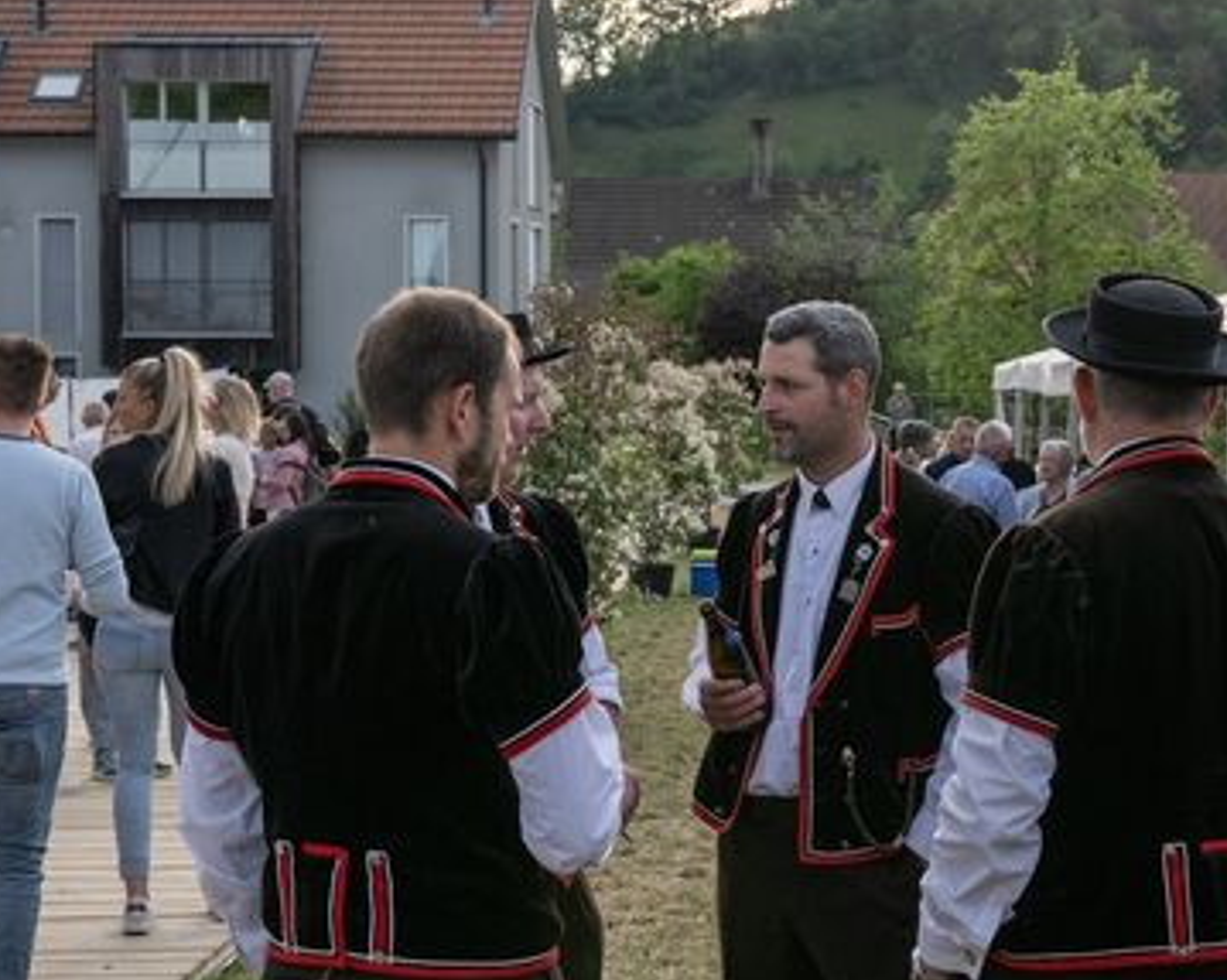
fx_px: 2614
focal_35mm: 72
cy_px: 410
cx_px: 841
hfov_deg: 26.2
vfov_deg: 21.2
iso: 400
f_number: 8
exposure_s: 1/400
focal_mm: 51
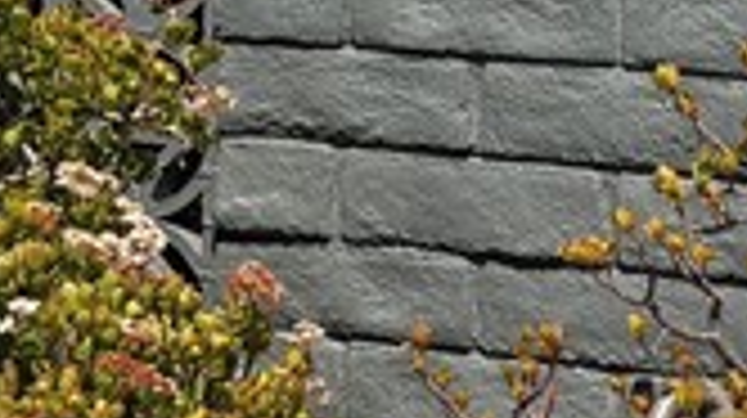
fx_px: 3463
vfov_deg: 6.9
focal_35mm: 175
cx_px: 558
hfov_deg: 12.3
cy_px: -85
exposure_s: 1/4082
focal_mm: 5.96
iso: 50
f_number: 1.6
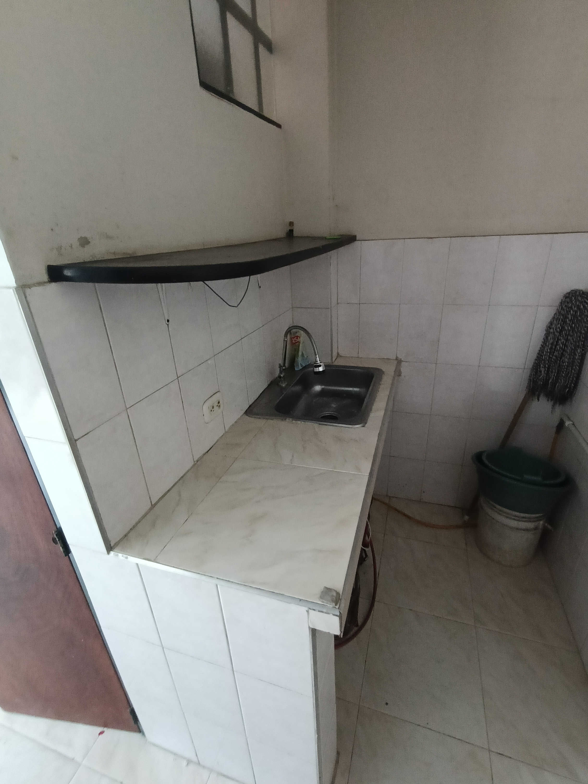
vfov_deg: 94.5
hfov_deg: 78.1
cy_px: 392
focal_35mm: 16
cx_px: 294
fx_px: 362
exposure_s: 1/16.7
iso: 500
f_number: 2.2
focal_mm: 1.68
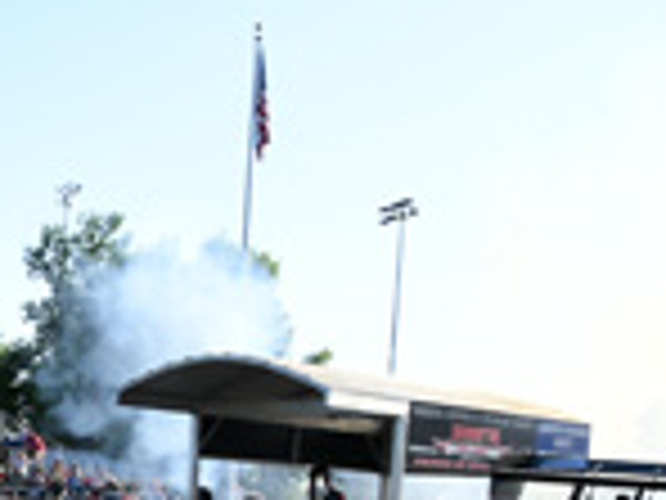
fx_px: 1501
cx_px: -122
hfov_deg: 23.1
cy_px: 617
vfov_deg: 17.9
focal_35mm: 78
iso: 160
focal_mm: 16
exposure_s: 1/800
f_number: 4.5
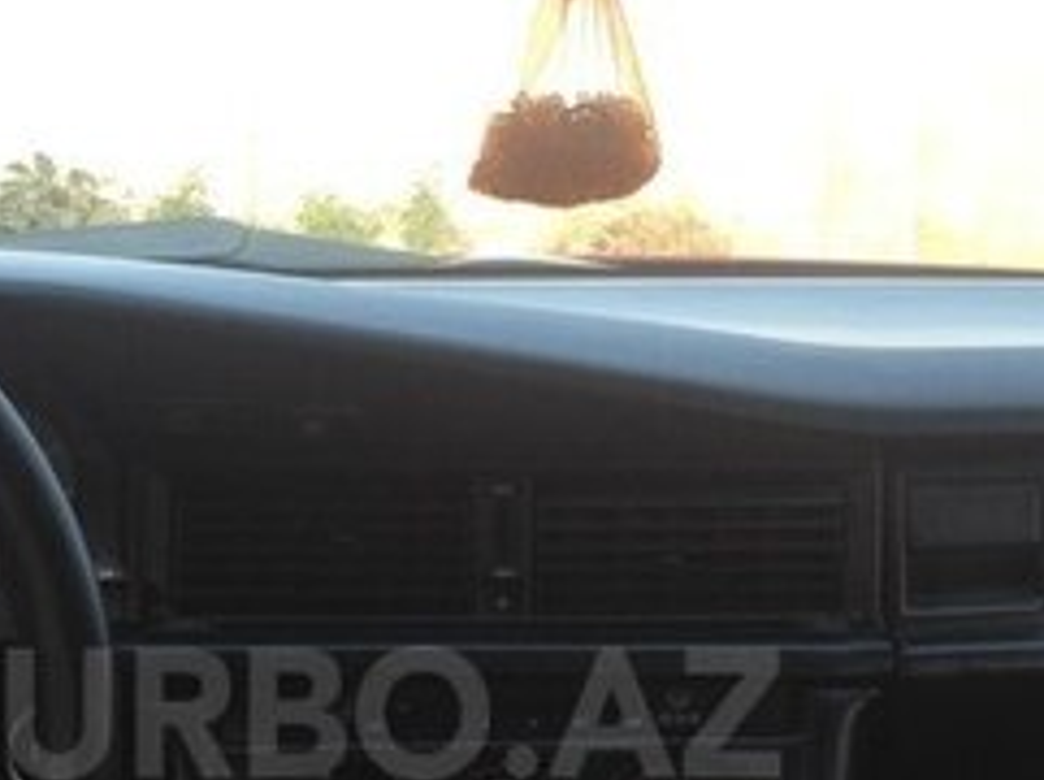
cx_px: 338
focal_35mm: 96
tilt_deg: -17.2
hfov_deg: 20.4
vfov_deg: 15.2
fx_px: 2891
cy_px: 713
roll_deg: +0.3
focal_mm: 4.28
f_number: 2.4
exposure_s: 1/120
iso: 50
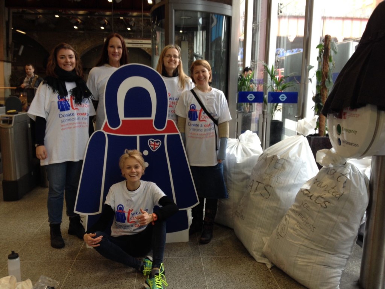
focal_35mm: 35
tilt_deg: -9.6
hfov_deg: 52.6
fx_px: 389
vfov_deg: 40.7
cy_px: 144
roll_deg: -2.0
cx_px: 192
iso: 50
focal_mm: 4.28
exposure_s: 1/20
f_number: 2.4
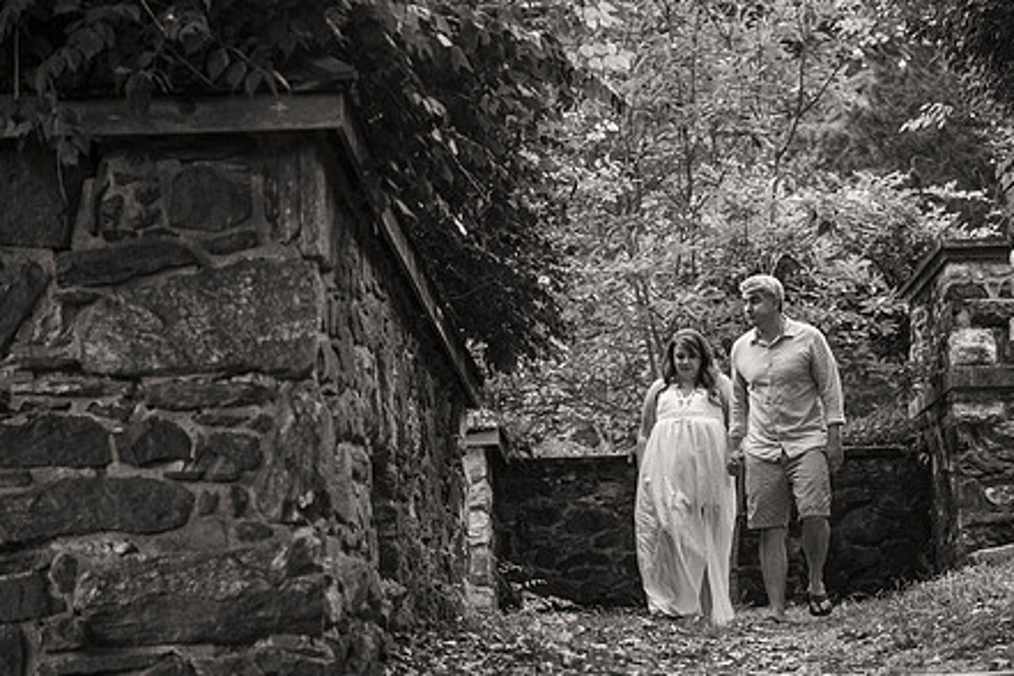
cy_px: 440
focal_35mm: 92
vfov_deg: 14.8
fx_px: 2591
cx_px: 607
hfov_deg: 22.1
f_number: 2.8
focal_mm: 70
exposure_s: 1/320
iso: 1000
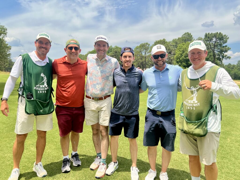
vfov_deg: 53.1
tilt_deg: -4.9
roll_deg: -0.3
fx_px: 180
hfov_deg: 67.3
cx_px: 120
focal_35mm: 26
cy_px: 90
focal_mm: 5.7
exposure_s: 1/4115
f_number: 1.5
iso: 50
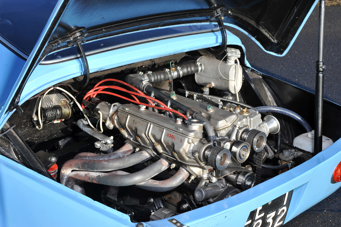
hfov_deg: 32.4
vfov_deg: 21.9
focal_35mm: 62
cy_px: 114
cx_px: 170
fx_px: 587
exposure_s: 1/125
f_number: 14
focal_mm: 62
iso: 200
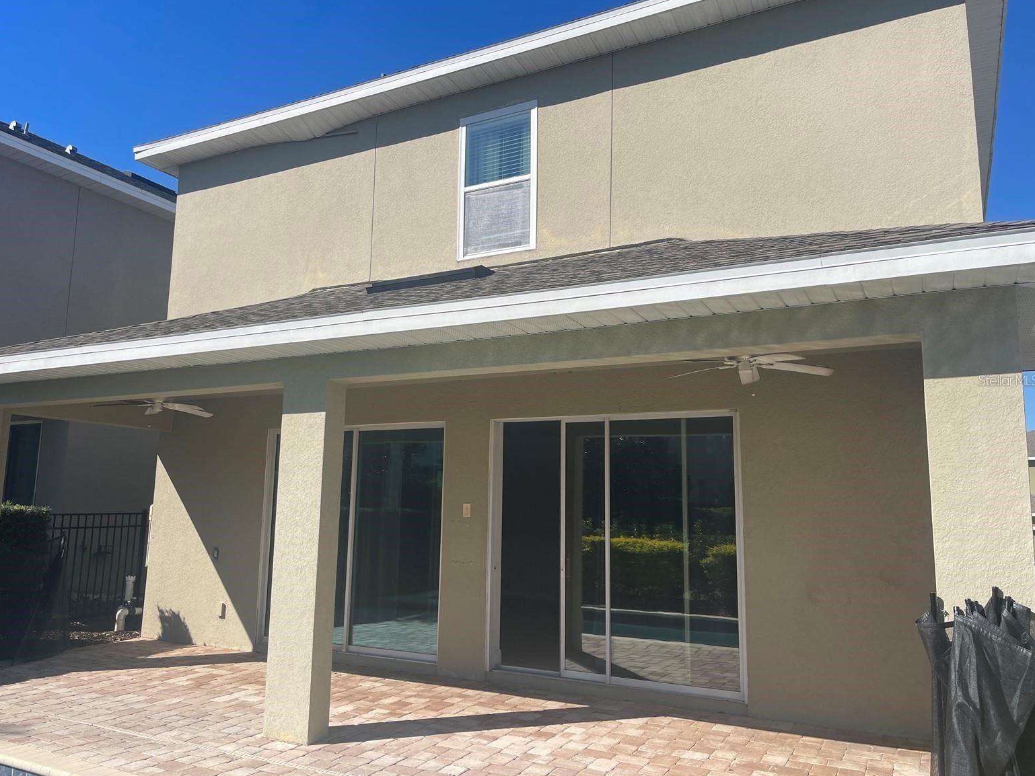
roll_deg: -1.1
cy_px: 380
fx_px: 778
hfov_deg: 67.3
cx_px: 503
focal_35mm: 26
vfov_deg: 53.1
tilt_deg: +7.3
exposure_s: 1/4202
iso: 32
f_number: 1.6
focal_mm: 5.1
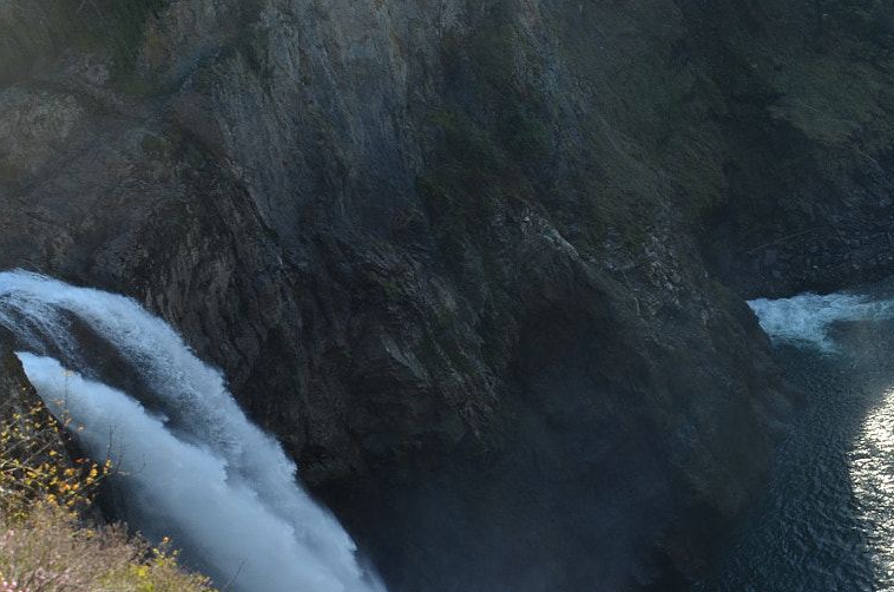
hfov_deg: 31.8
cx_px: 936
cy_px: 435
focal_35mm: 57
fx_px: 1413
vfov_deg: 23.5
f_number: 6.3
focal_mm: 18
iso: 200
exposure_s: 1/160
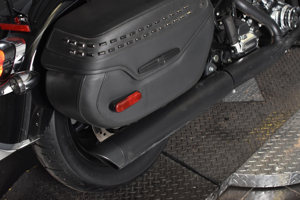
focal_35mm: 52
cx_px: 150
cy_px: 100
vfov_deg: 25.7
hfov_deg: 37.9
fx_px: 437
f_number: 4.5
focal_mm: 35
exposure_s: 1/160
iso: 800
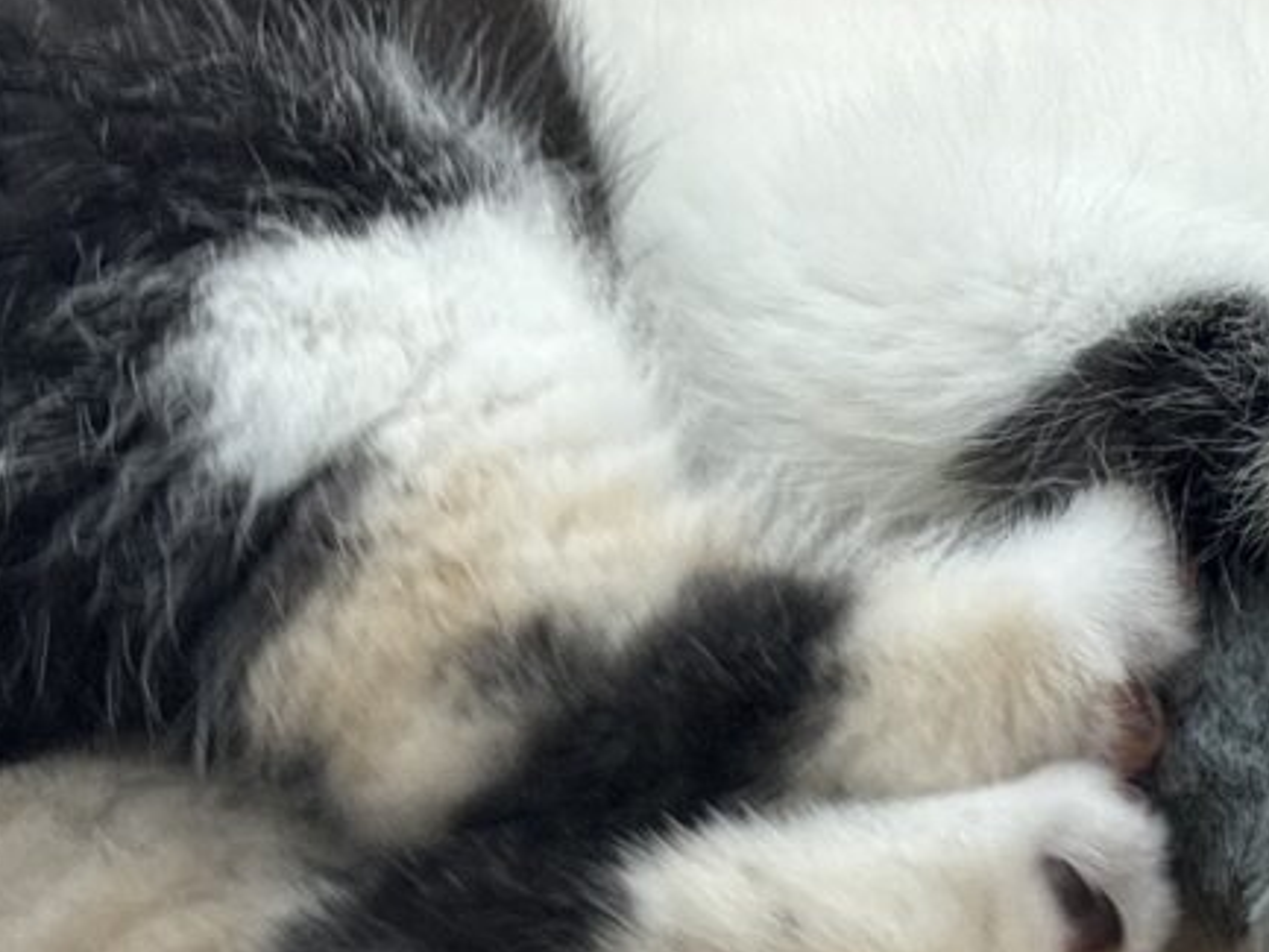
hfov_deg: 13.7
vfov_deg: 10.3
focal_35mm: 144
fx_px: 5280
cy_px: 404
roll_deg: -1.7
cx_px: 847
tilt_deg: -20.4
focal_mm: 5.96
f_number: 1.6
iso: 32
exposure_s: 1/50
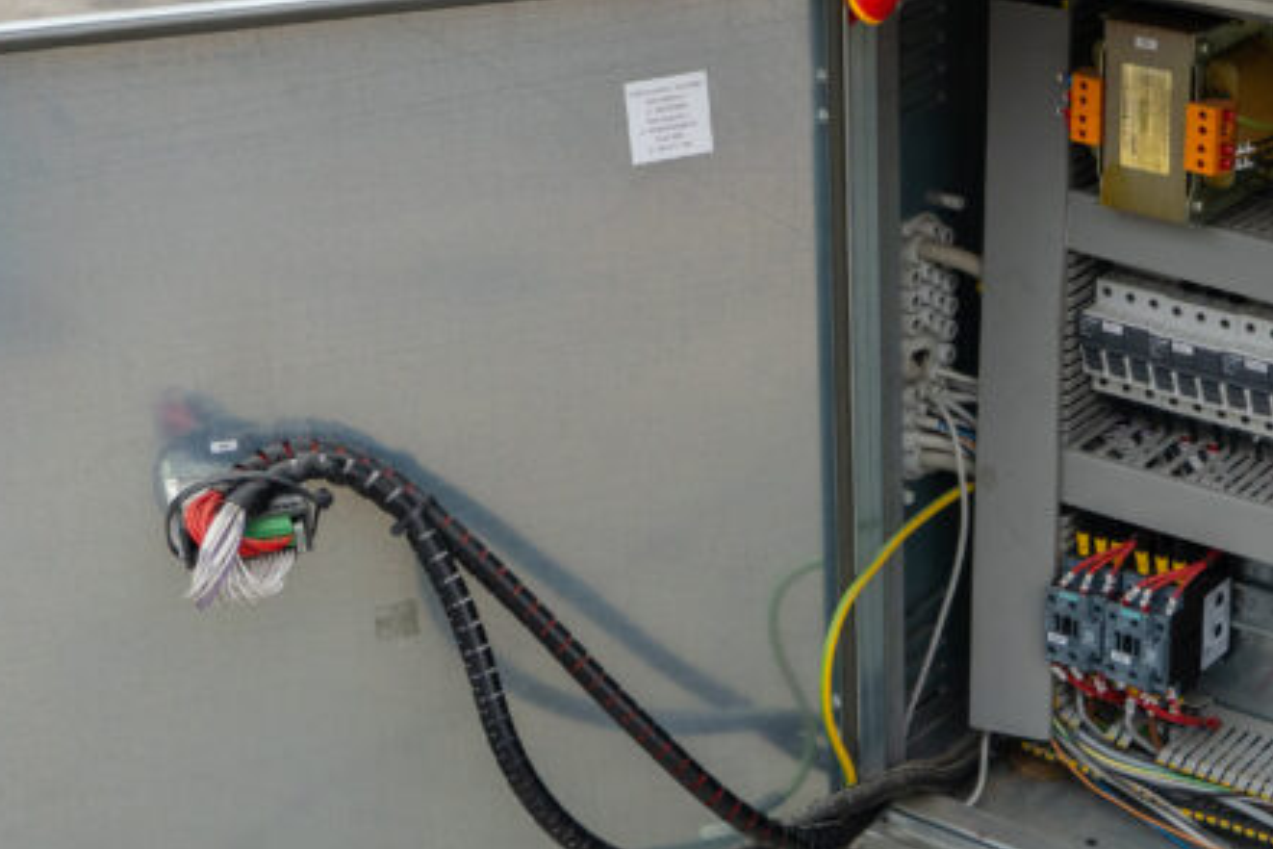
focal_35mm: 72
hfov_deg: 27.7
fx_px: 2546
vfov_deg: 18.9
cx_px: 929
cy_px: 452
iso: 1000
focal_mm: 31
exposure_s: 1/200
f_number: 4
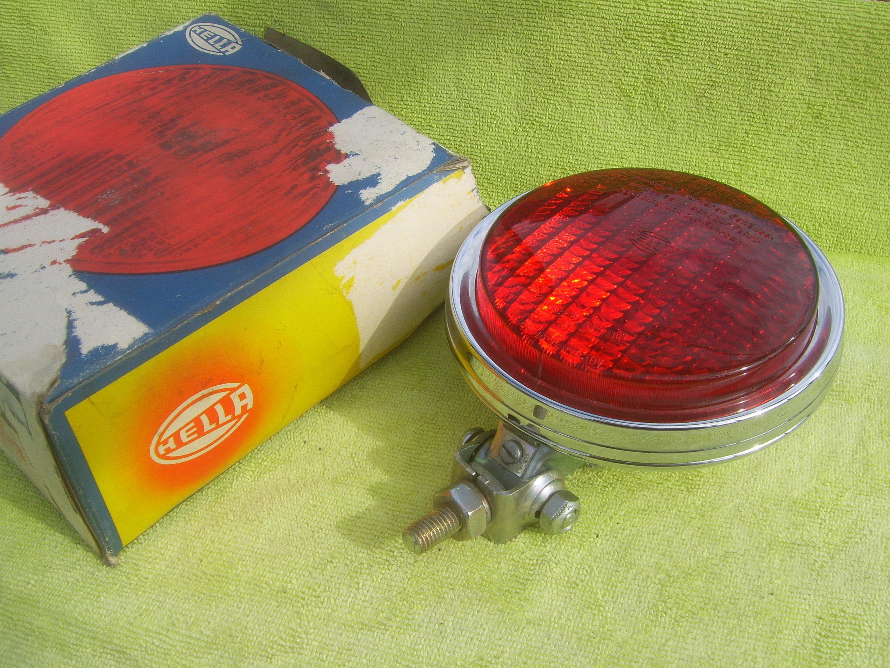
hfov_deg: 49.0
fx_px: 977
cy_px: 334
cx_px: 445
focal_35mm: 38
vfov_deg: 37.7
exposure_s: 1/200
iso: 50
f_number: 6.4
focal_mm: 7.8
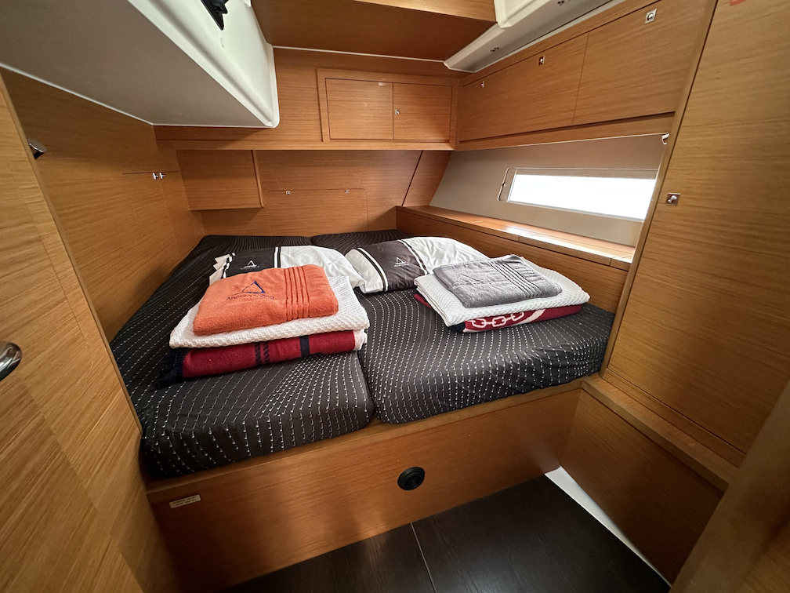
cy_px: 296
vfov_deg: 85.7
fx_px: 320
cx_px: 395
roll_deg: -0.2
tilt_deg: -22.3
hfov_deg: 102.1
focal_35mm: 14
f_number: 2.2
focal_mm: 2.22
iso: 800
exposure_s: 1/60
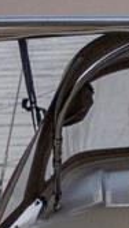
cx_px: 766
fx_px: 2158
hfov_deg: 3.1
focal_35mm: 355
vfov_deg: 5.9
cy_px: 523
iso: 1000
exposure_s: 1/250
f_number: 5.6
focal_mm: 35
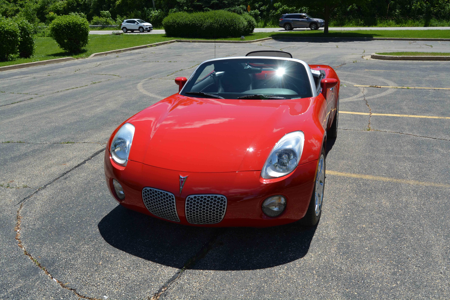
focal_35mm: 30
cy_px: 150
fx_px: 375
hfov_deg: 61.9
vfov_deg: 43.6
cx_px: 225
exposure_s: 1/250
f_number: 8
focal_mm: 20
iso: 100
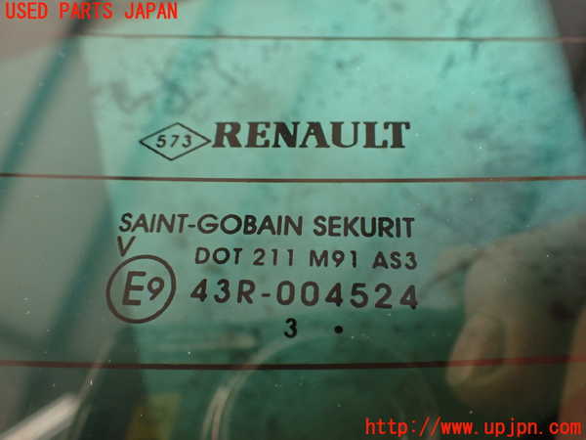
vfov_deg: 46.8
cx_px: 293
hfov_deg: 60.0
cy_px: 220
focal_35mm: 30
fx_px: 508
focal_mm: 5.4
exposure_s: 1/125
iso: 500
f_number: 2.3
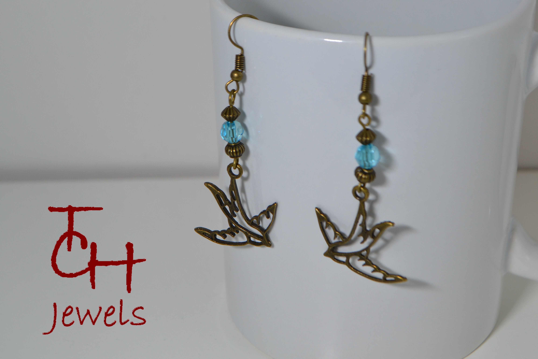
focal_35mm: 69
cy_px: 180
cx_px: 269
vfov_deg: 19.7
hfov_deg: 29.2
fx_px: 1031
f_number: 8
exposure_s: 1/100
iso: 400
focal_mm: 46
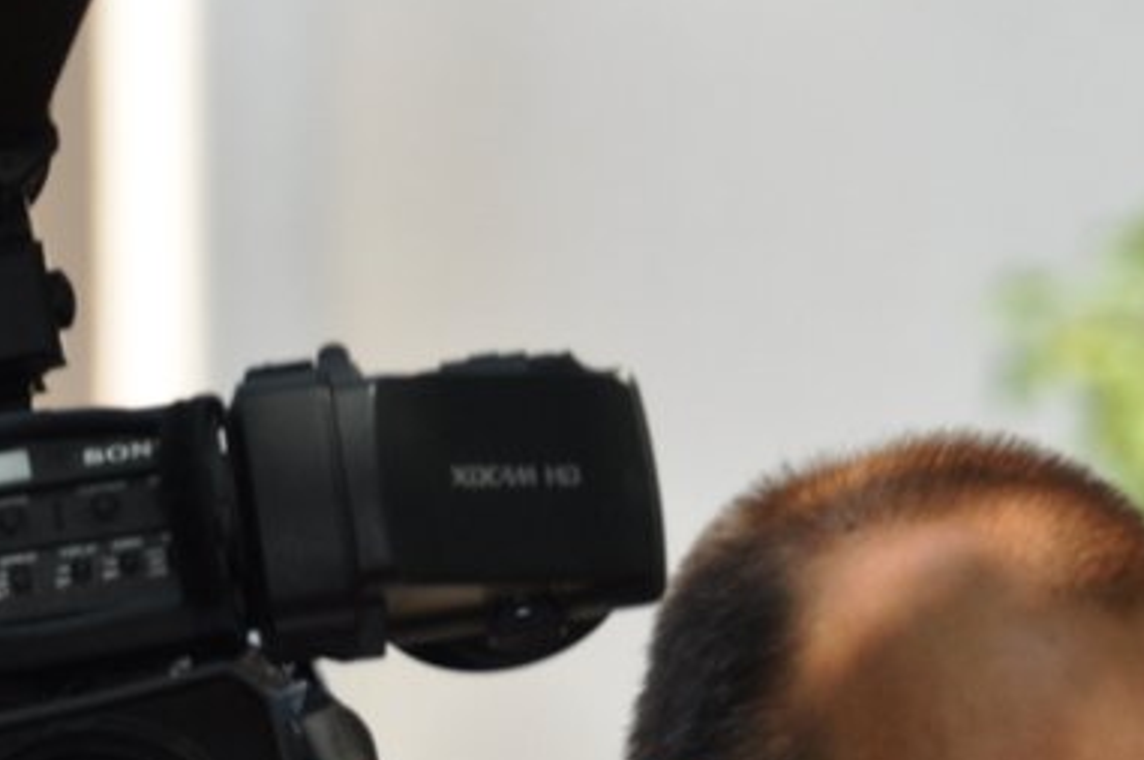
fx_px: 38402
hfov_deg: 1.7
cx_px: 498
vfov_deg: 1.1
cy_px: 697
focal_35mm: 1210
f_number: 10
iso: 400
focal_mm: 300
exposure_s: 1/200
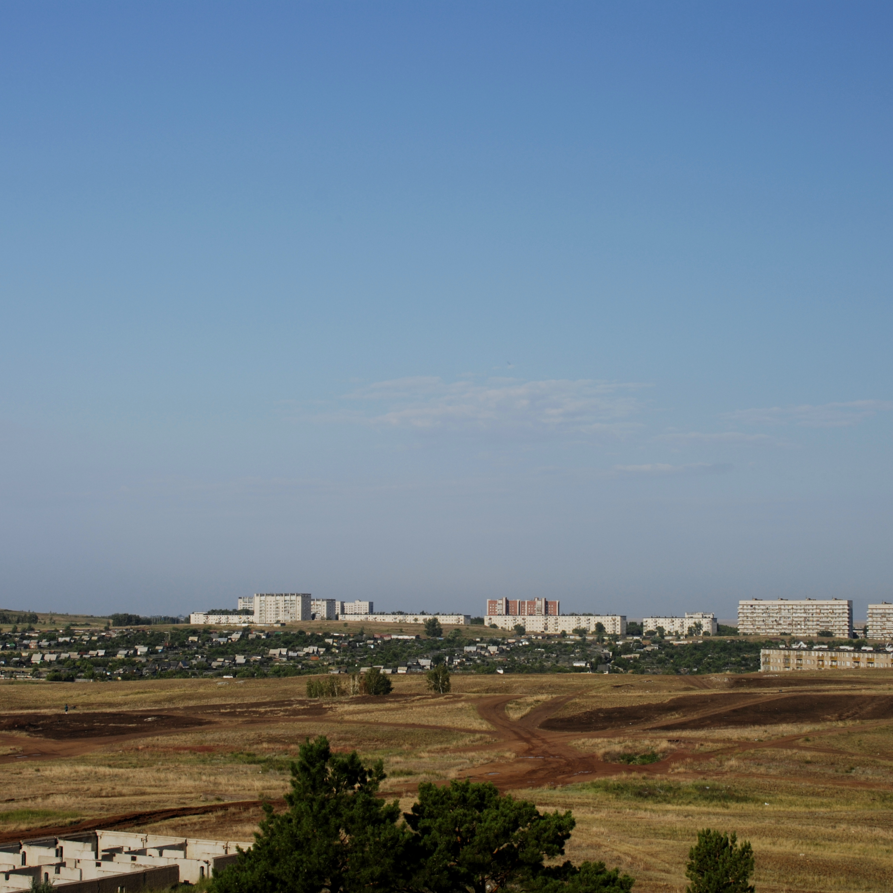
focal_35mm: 65
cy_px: 446
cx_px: 486
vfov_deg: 26.5
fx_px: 1897
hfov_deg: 26.5
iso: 100
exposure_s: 1/80
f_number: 11
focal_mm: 34
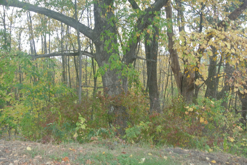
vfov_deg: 32.0
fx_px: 289
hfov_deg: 46.3
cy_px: 82
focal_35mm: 42
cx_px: 124
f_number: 4.2
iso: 400
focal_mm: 15.7
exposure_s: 1/40
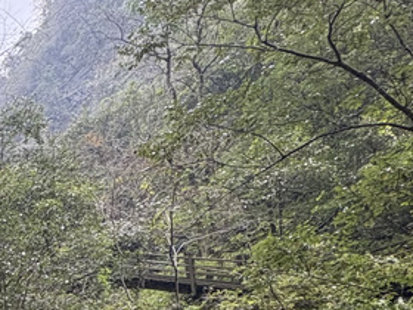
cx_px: -341
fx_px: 716
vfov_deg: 20.7
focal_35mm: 60
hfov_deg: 21.0
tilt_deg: +5.3
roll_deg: +1.4
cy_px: 469
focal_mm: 2.22
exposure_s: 1/99
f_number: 2.2
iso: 160
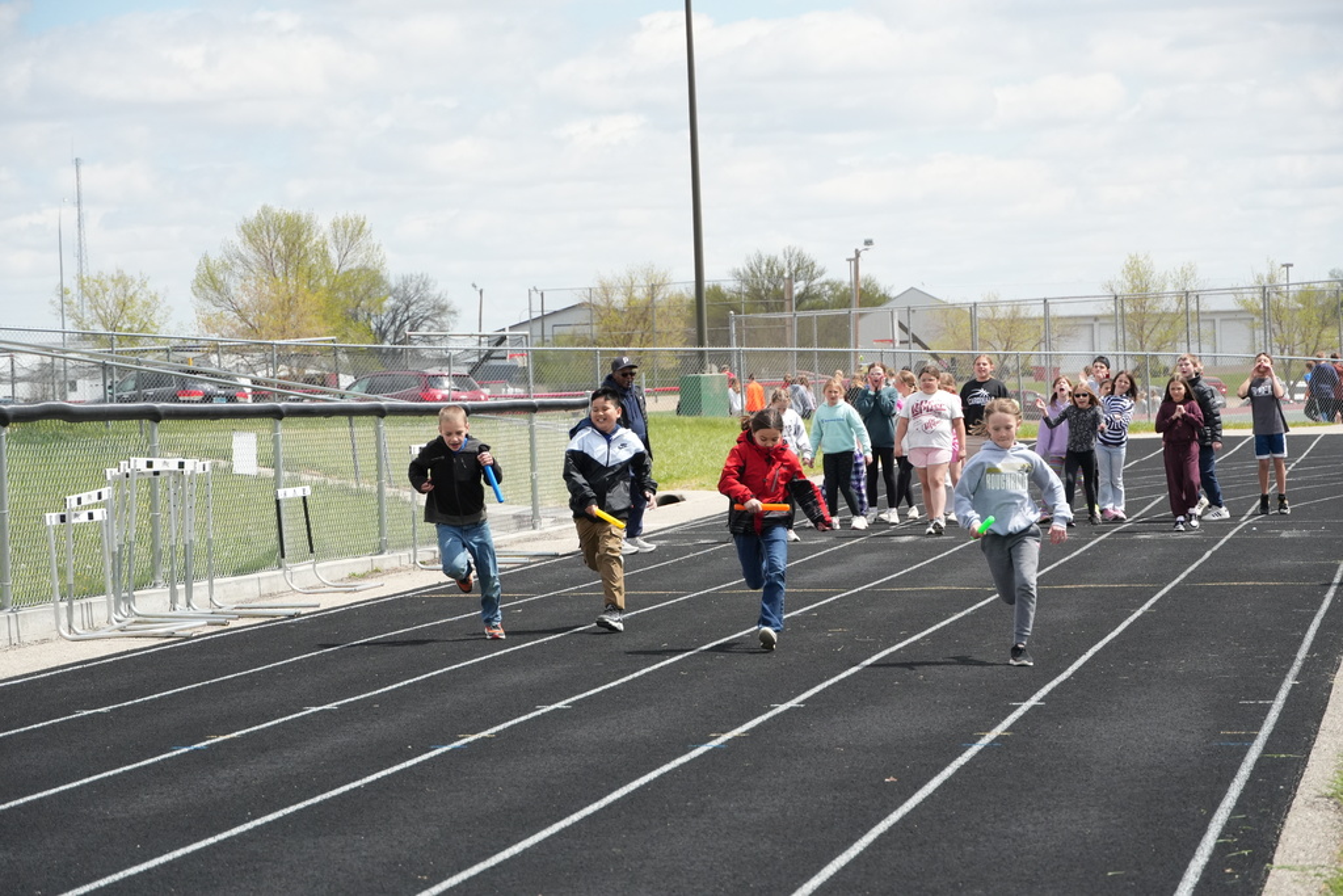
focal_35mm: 105
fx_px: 3917
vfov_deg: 13.0
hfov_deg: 19.5
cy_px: 448
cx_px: 672
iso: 1000
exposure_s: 1/3200
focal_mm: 70
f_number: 5.6
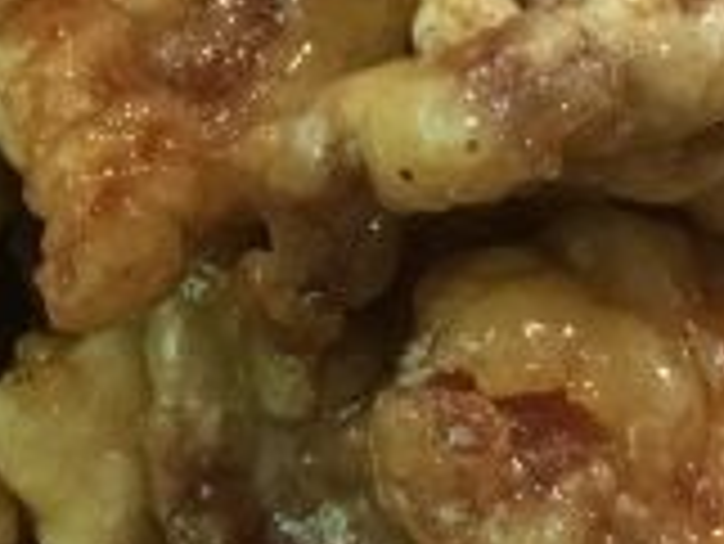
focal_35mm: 126
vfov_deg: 11.7
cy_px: 97
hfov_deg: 15.6
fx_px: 2637
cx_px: 337
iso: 160
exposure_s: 1/17
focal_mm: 4.15
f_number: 2.2
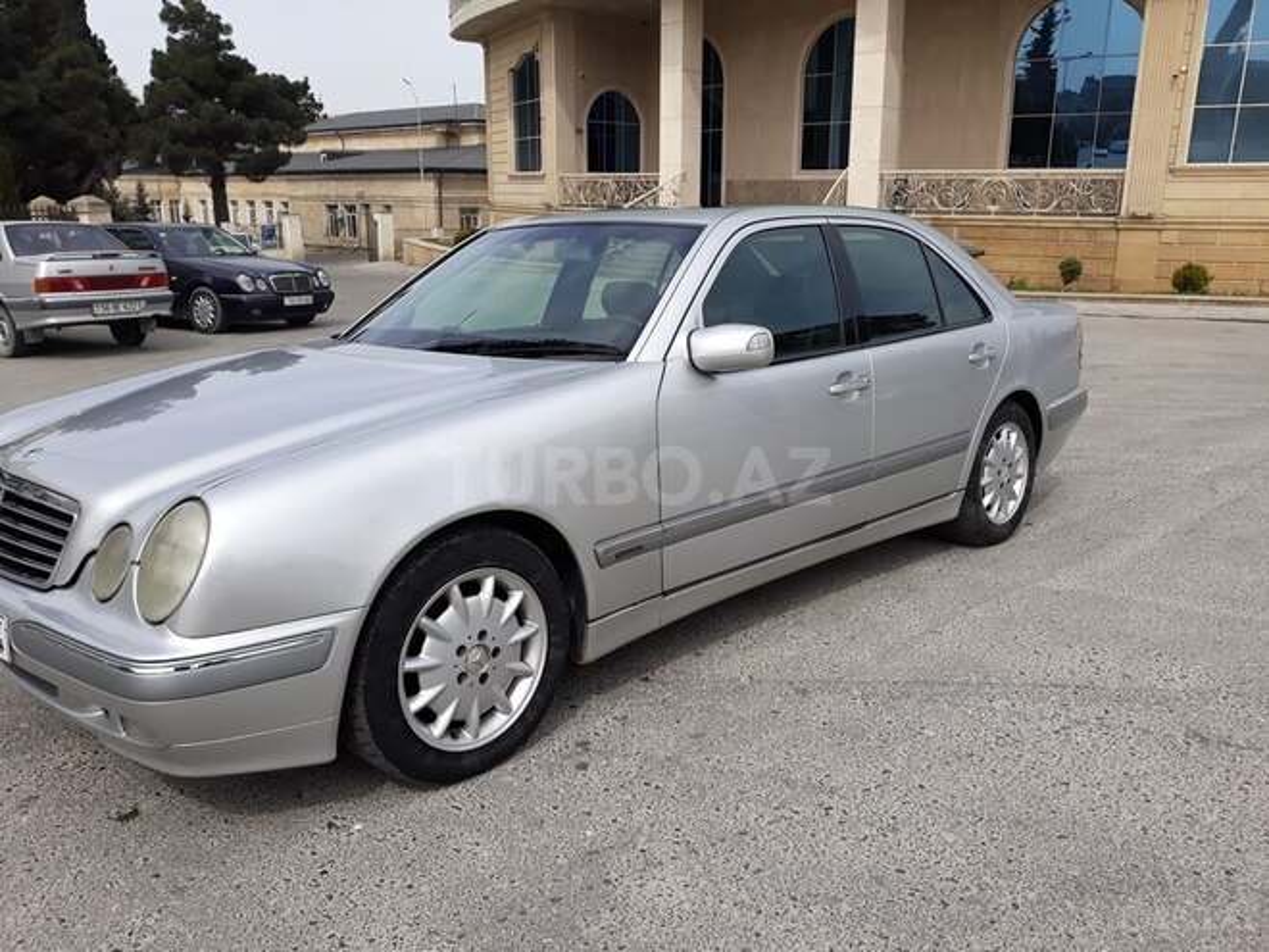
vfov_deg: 51.4
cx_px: 634
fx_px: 990
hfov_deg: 65.3
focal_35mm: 27
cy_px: 476
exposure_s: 1/1416
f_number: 1.7
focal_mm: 3.71
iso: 40
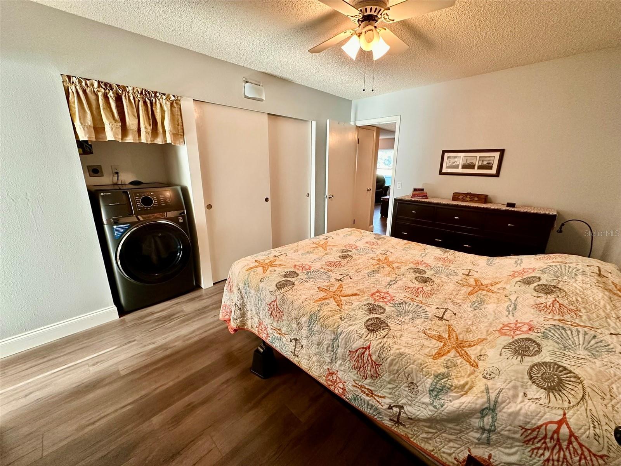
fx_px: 251
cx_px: 310
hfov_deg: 102.1
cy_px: 233
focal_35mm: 14
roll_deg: -0.5
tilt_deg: -15.4
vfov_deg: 85.7
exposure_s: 1/60
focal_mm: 2.22
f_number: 2.2
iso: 250
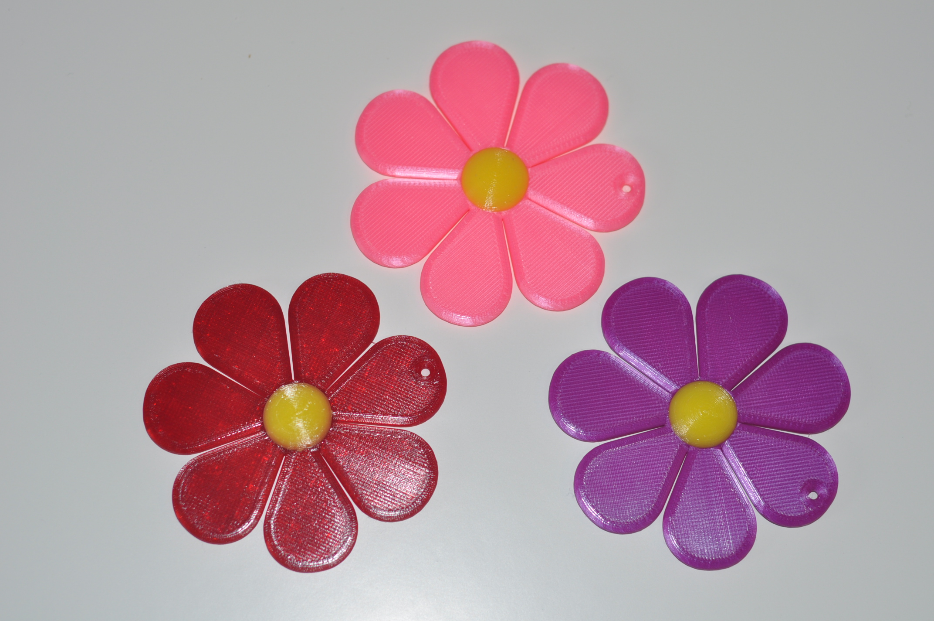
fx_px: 1943
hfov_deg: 27.0
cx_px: 467
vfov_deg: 18.1
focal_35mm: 75
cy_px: 310
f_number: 2.8
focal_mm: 50
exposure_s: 1/100
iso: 200
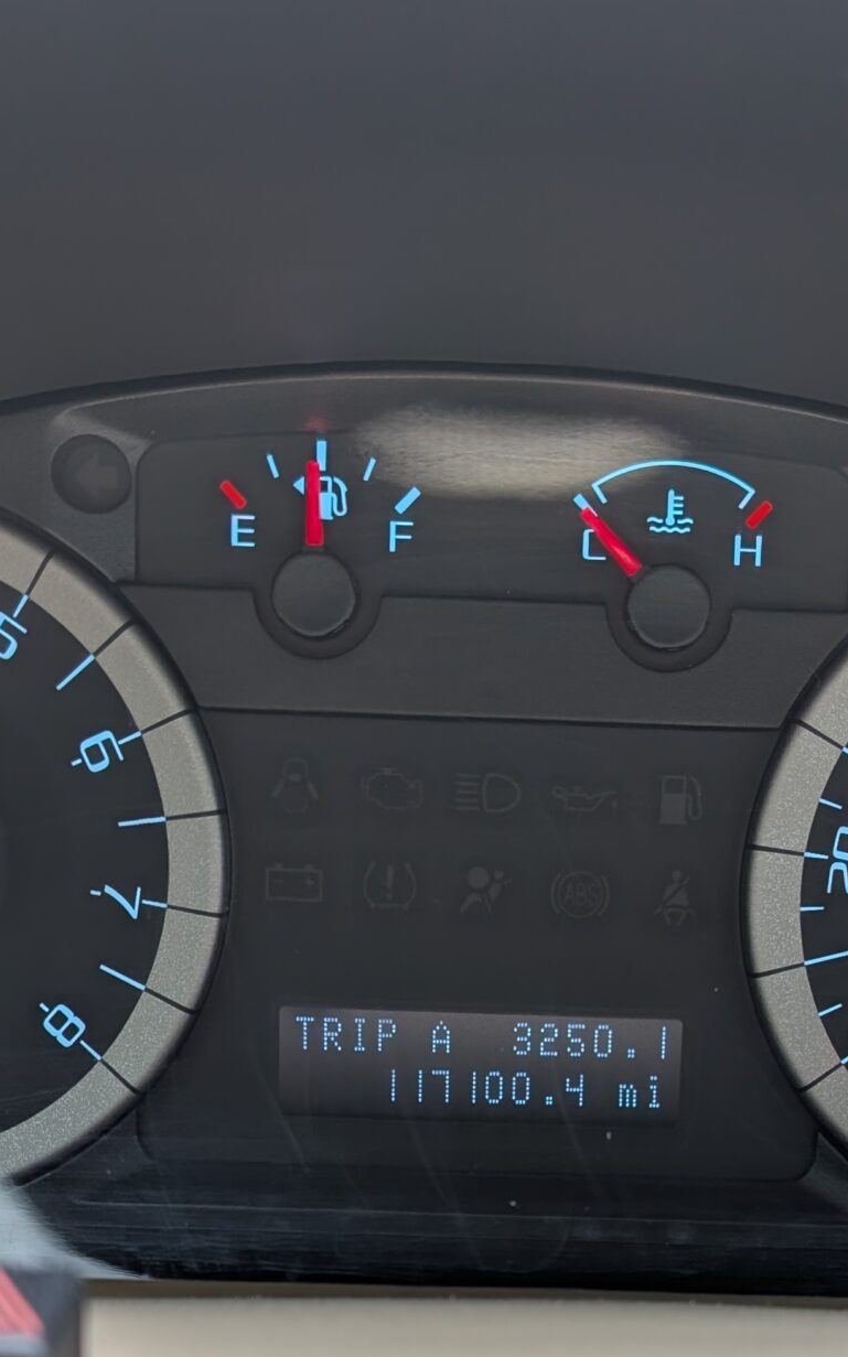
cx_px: 570
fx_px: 1960
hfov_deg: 24.3
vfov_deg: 36.1
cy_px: 1196
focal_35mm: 53
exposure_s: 1/58.2
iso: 24
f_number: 1.68
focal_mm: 6.9
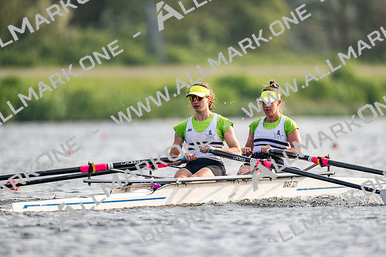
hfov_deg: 3.4
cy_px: 128
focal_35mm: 600
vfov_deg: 2.3
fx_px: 6435
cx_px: 193
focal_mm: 600
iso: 360
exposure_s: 1/2500
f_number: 4
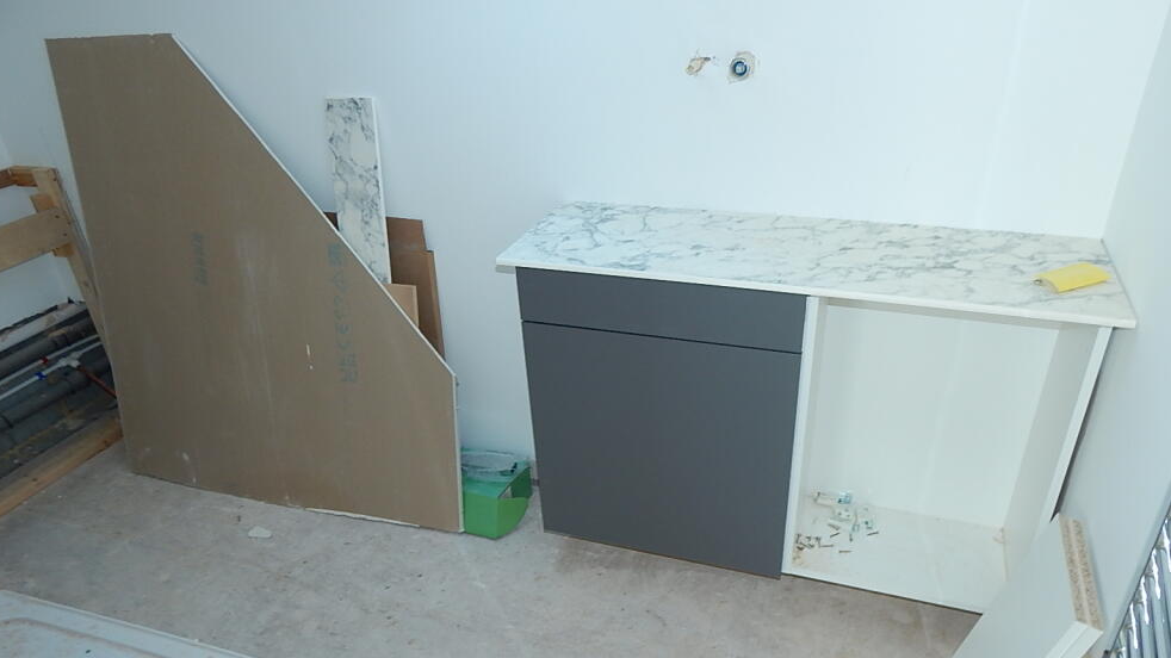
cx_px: 601
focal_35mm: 25
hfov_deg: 74.0
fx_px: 776
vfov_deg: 45.7
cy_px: 401
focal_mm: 4
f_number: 3
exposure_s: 1/30
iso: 125
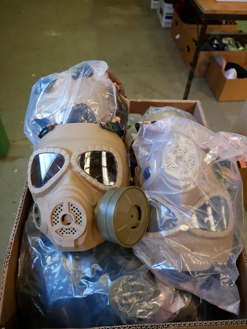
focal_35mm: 30
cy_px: 164
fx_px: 285
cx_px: 124
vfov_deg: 60.0
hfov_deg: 46.8
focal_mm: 15
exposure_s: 1/60
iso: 500
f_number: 3.7
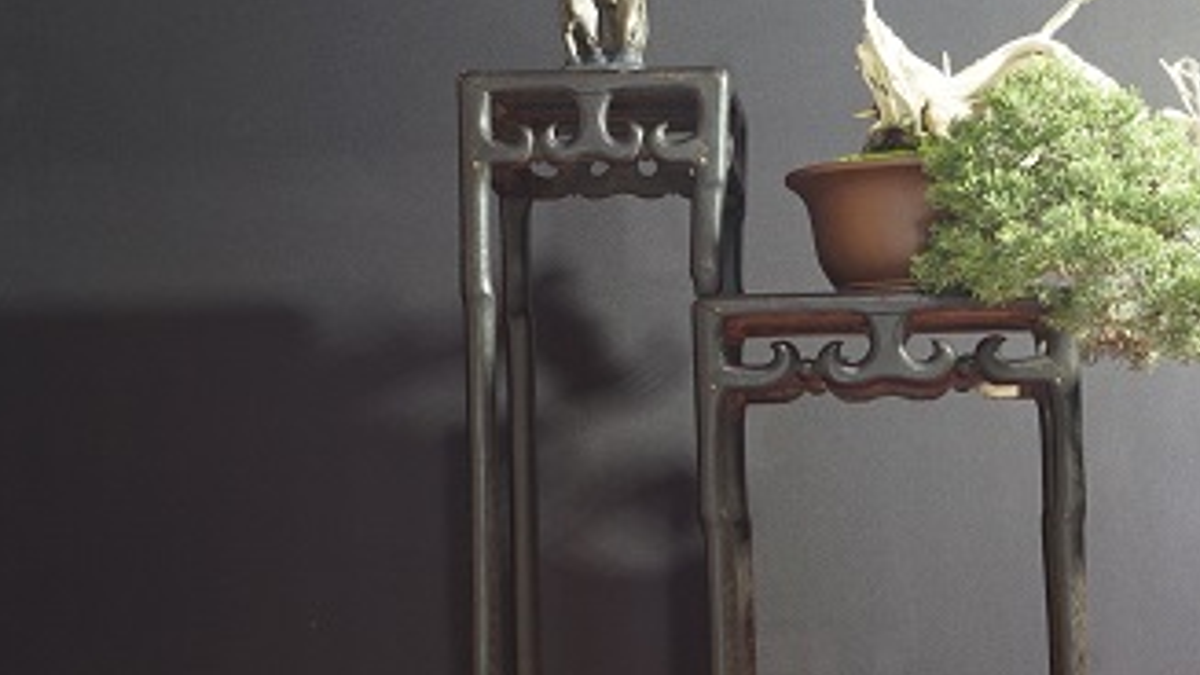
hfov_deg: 27.9
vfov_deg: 16.1
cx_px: 851
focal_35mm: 75
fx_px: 2387
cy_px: 367
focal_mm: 26
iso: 320
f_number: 11
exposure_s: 1
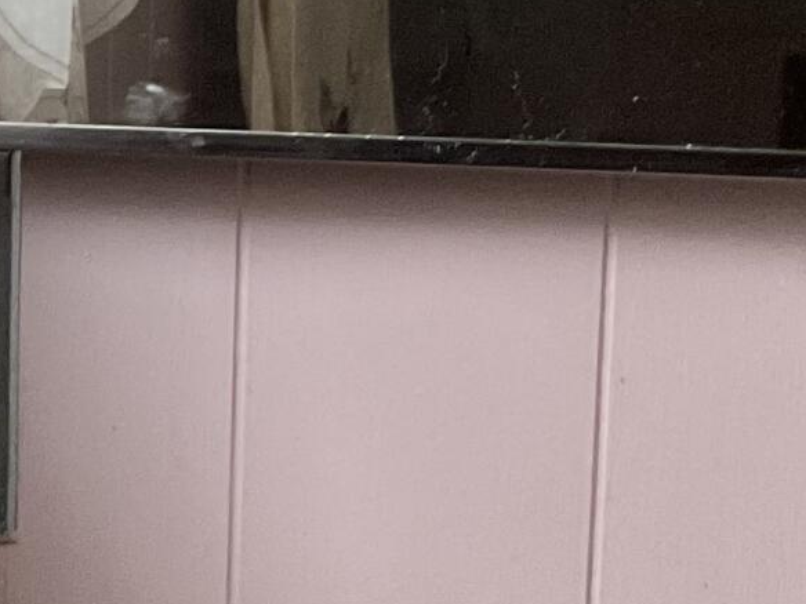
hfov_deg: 12.5
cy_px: 389
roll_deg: +1.6
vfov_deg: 10.0
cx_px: -478
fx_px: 3469
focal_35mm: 149
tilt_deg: -11.7
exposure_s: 1/60
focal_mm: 3
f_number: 1.8
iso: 100
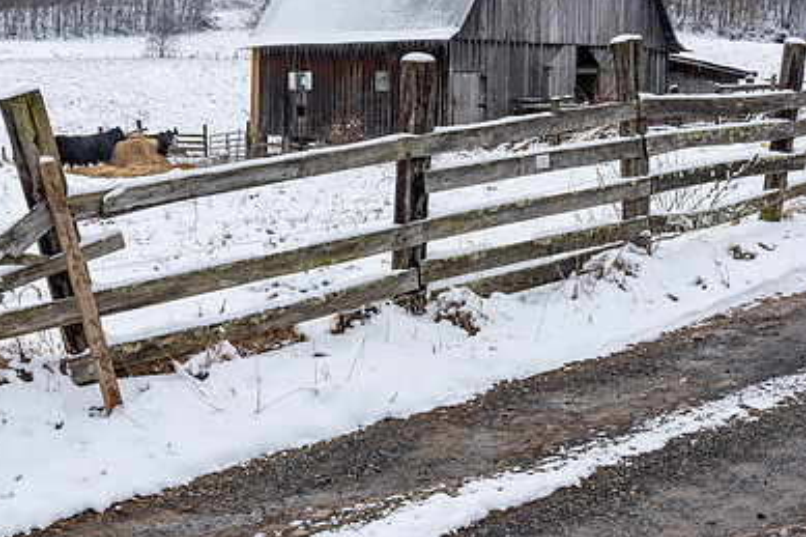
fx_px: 1343
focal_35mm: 60
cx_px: 367
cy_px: 203
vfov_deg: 22.6
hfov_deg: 33.4
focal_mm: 38
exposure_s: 1/200
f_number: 11
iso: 200
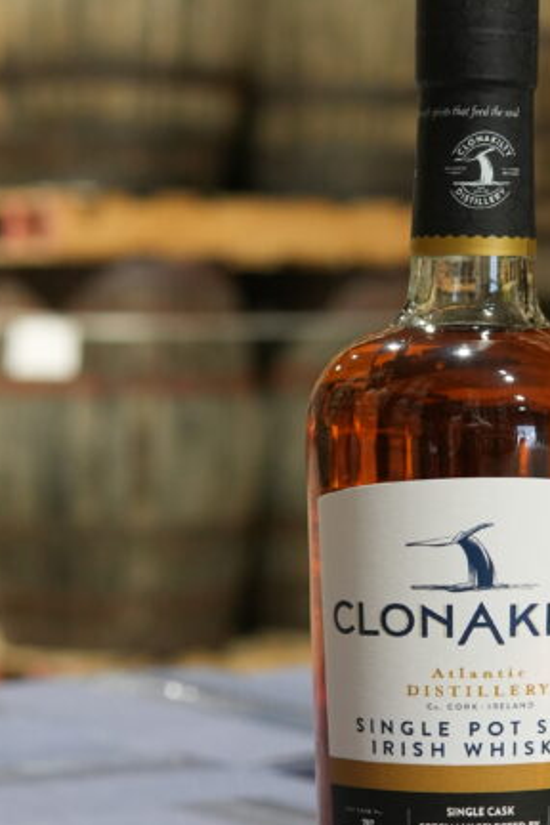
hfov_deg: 11.4
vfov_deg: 17.1
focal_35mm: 120
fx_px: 2750
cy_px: 485
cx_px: 476
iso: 1000
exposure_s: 1/50
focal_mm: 30
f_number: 3.5
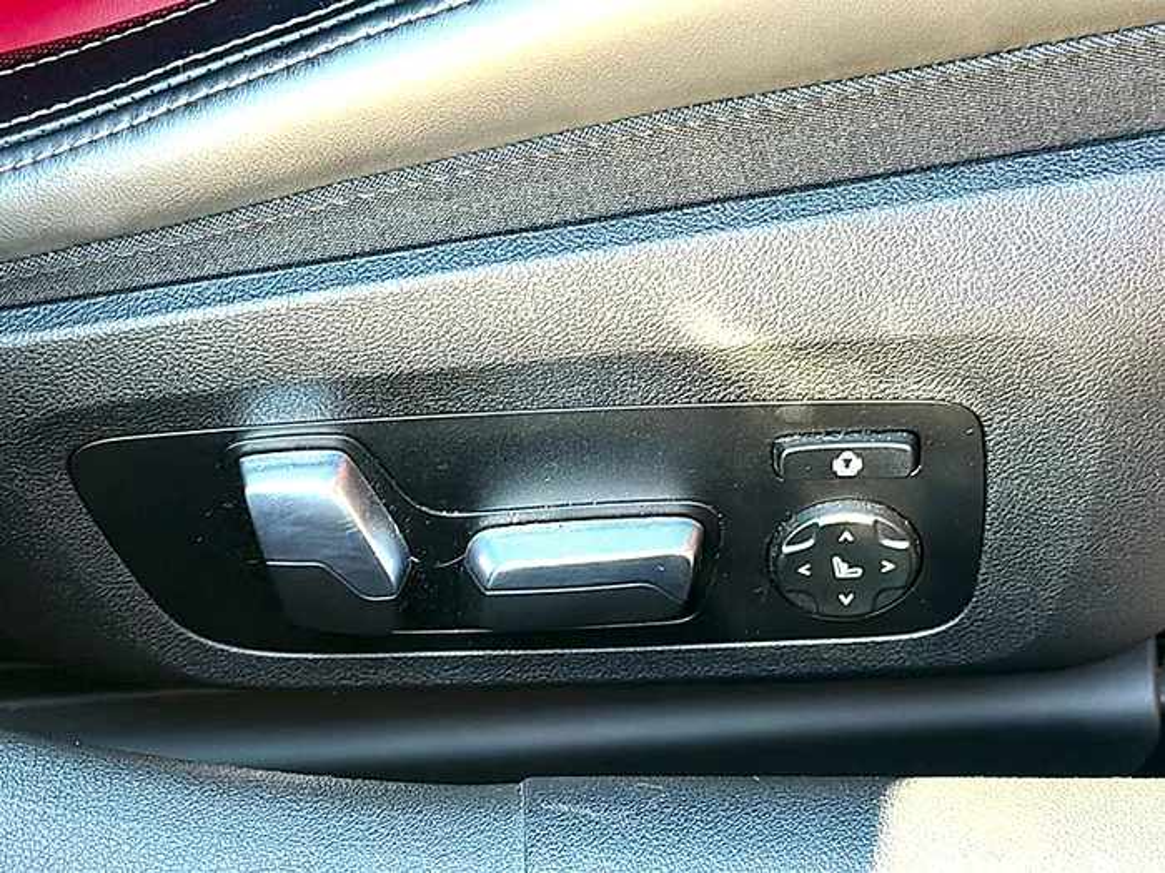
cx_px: 582
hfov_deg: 27.0
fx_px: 2423
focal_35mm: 72
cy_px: 436
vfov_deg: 20.4
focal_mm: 6.86
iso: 80
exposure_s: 1/122
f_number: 1.78
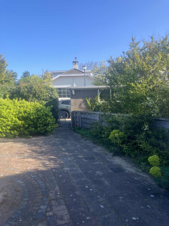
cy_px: 113
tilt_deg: -3.3
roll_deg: +1.7
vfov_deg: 63.4
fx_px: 182
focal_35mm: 28
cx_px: 84
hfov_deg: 49.7
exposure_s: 1/704
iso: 32
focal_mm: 3.99
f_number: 1.8
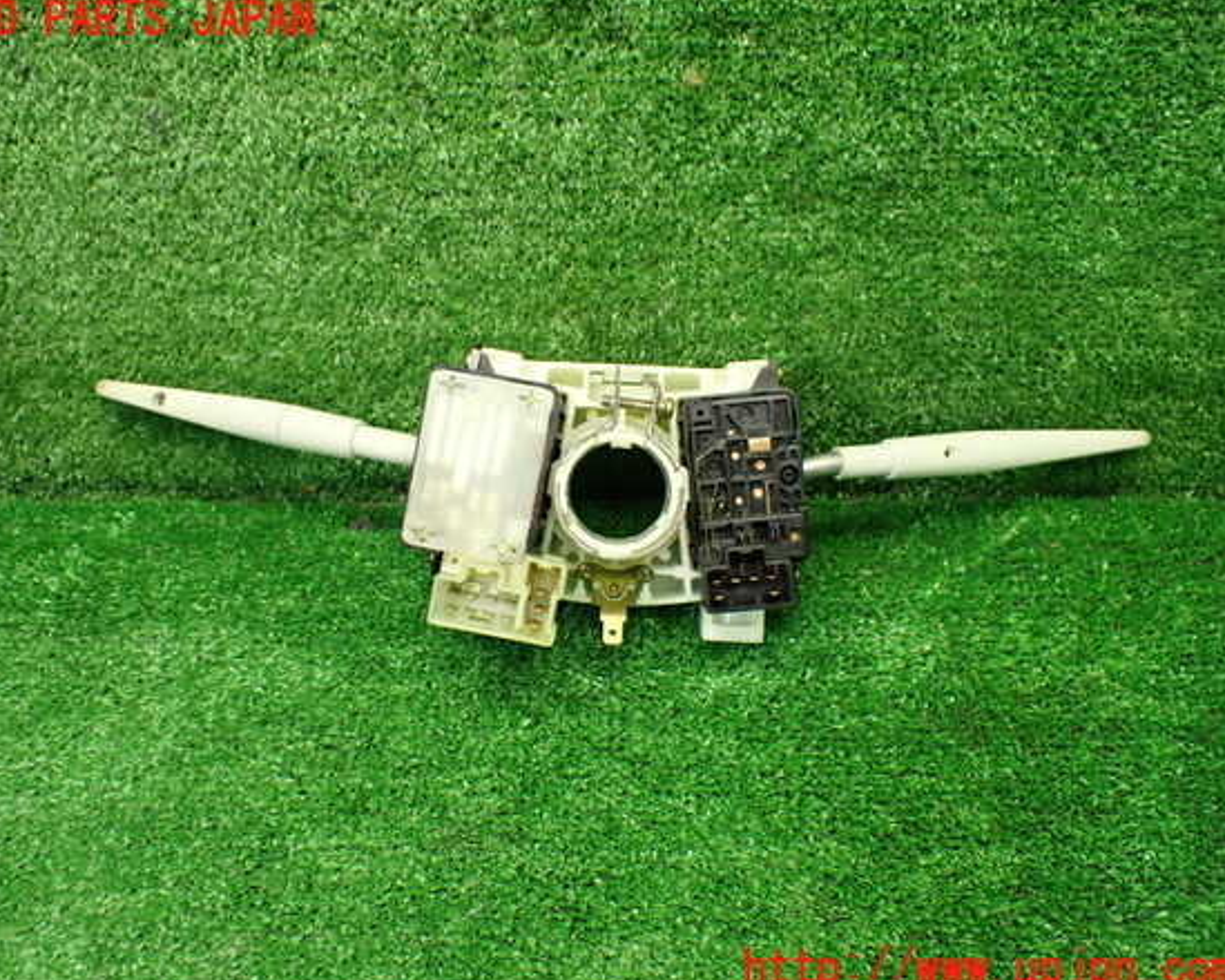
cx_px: 578
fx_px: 1160
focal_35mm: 32
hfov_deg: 55.6
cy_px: 496
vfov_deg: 45.8
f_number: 2.3
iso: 800
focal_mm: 5.4
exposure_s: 1/125
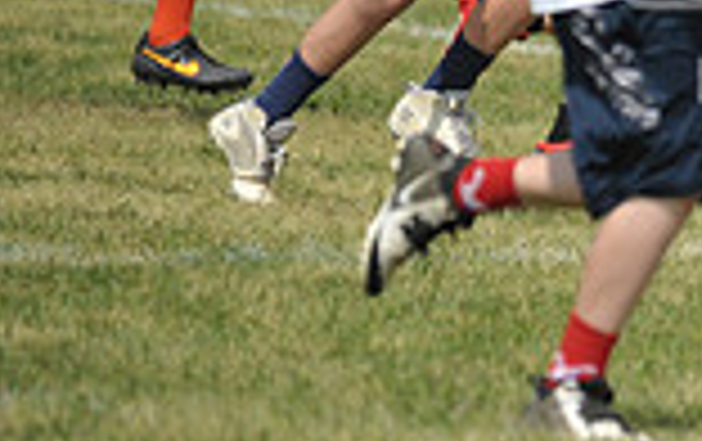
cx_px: 1152
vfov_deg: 1.2
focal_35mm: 1098
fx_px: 21037
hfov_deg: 1.9
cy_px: -94
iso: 640
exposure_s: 1/5000
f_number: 4
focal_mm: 290
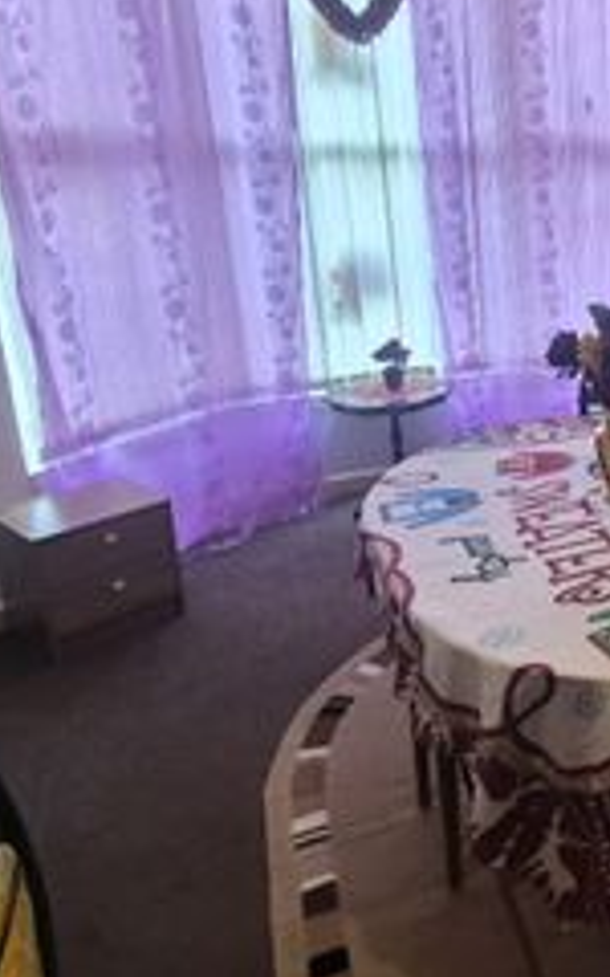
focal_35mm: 23
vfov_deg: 76.0
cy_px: 375
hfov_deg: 39.9
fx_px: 612
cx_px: 712
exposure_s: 1/50
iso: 250
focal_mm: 1.74
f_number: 2.2
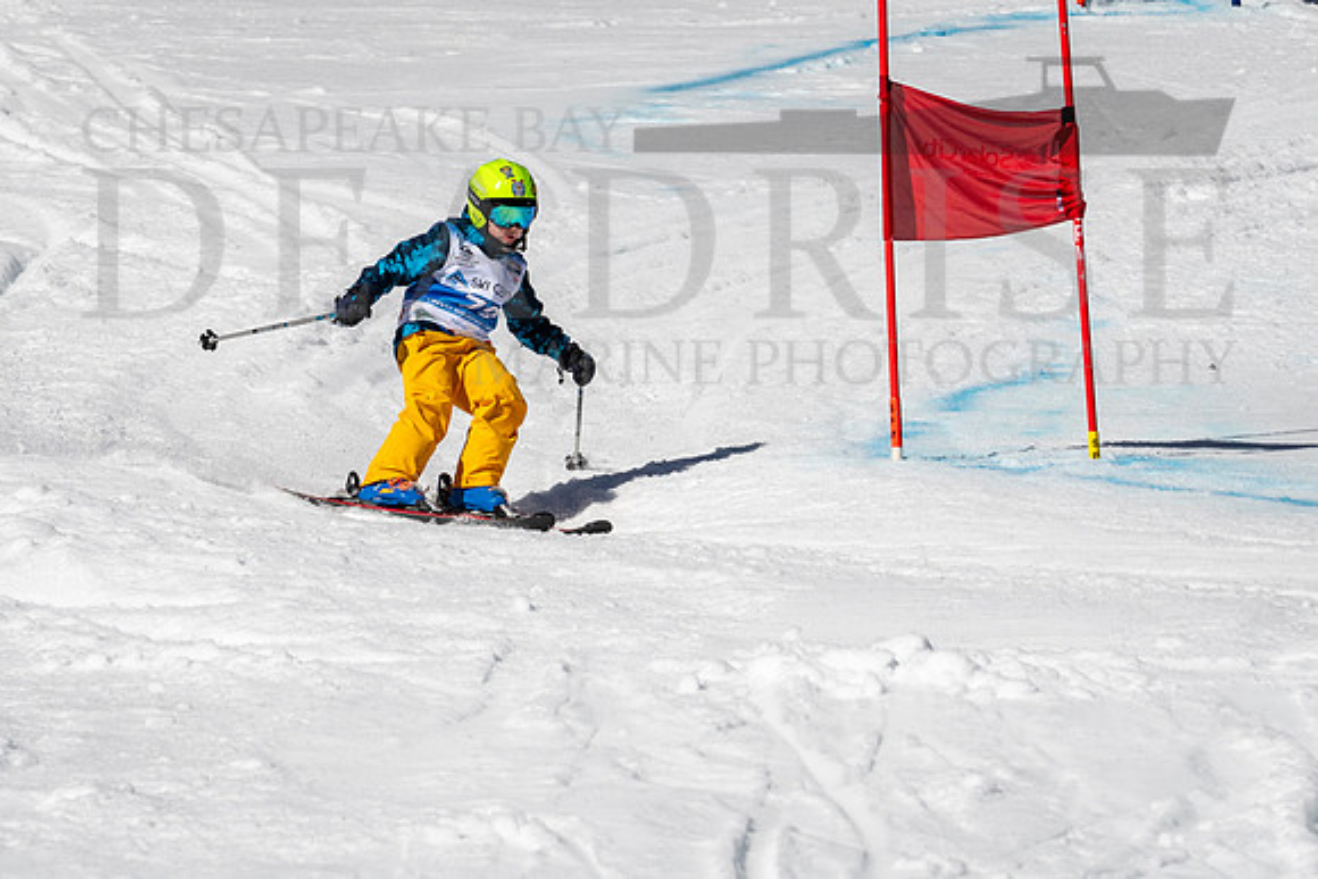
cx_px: 477
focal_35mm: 843
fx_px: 30875
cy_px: 396
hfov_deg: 2.4
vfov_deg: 1.6
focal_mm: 400
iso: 200
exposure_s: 1/2000
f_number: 8
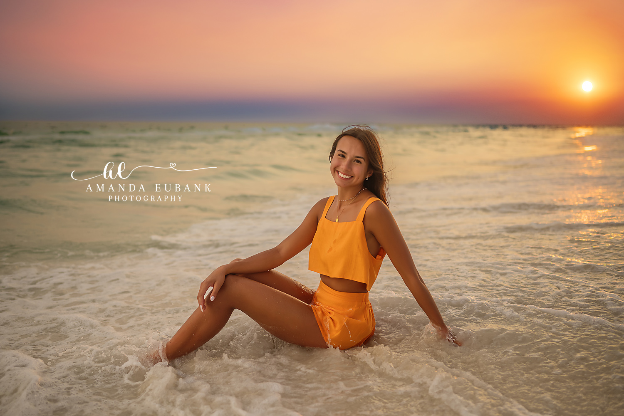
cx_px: 312
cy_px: 208
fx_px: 607
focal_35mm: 35
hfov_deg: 54.4
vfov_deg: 37.9
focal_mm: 35
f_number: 1.8
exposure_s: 1/5000
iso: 250
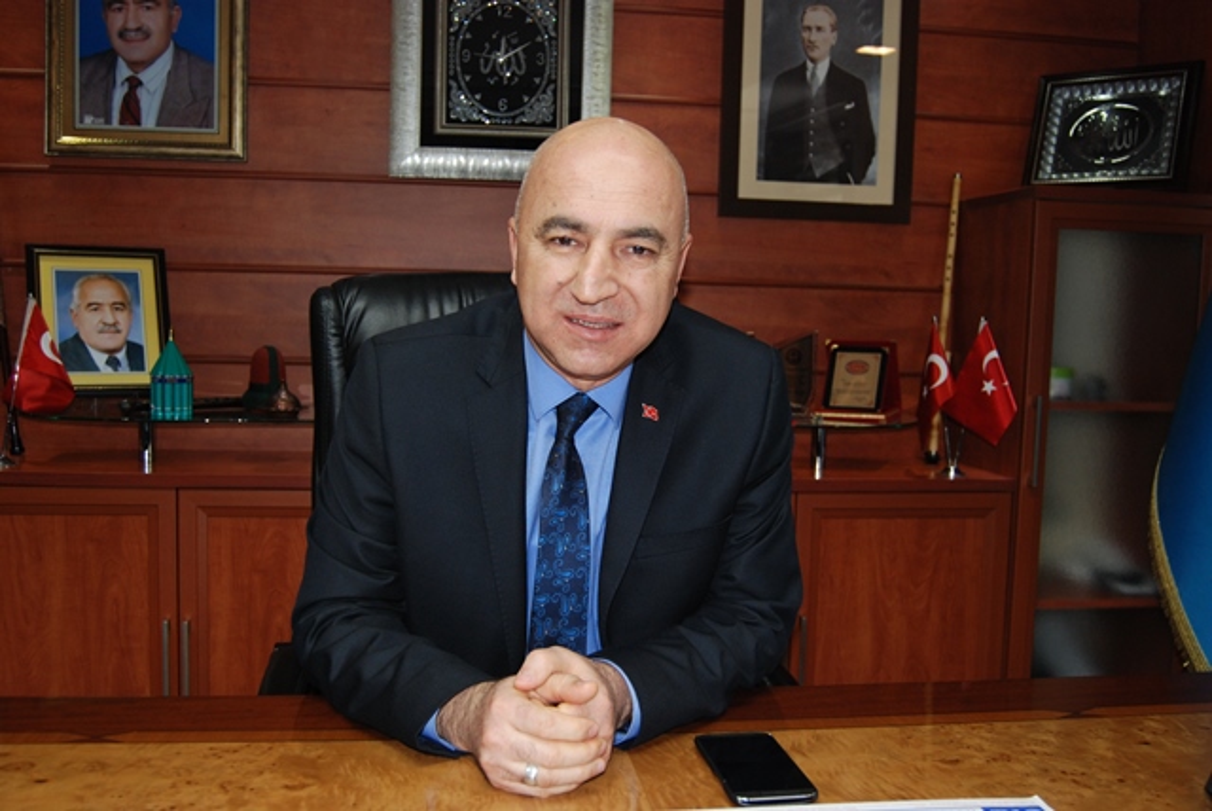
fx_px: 1163
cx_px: 606
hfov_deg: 55.1
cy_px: 406
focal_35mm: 34
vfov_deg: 38.4
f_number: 4
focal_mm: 23
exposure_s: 1/60
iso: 400
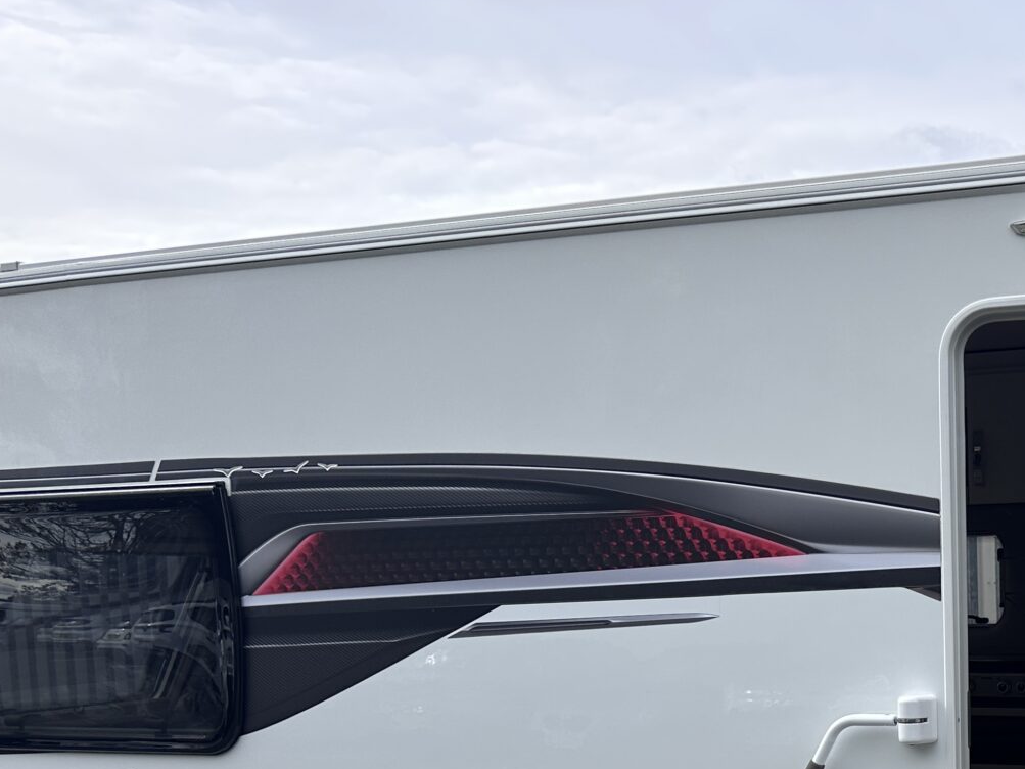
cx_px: 989
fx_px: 1451
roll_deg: +0.7
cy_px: 726
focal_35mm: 49
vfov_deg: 28.3
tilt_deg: -3.2
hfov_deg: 35.7
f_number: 1.78
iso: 80
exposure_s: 1/2660
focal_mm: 6.86
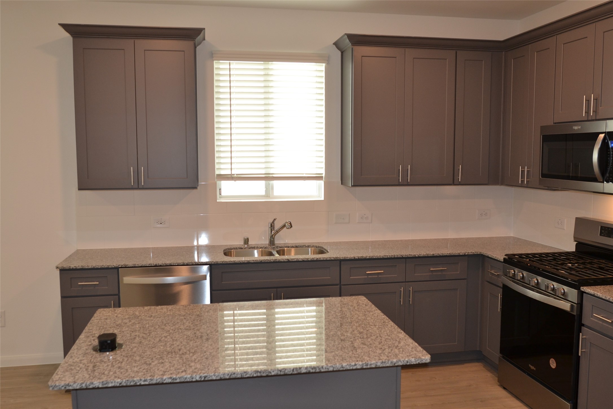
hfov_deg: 61.9
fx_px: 511
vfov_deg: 43.6
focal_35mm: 30
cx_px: 306
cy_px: 204
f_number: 3.5
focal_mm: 20
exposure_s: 1/60
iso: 400
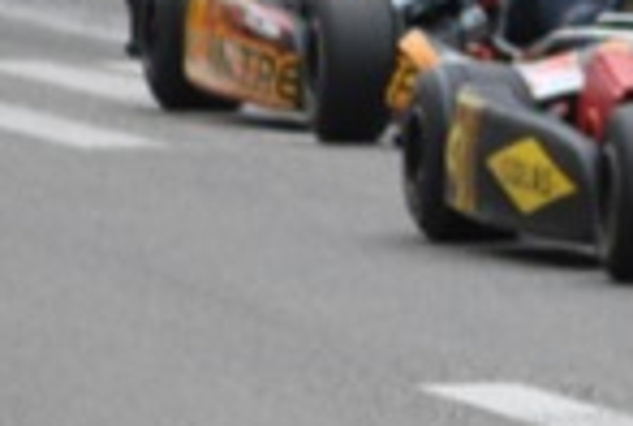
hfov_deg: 1.6
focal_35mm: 1250
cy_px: 101
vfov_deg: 1.1
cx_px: 534
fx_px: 22047
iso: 200
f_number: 4.8
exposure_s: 1/250
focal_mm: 120
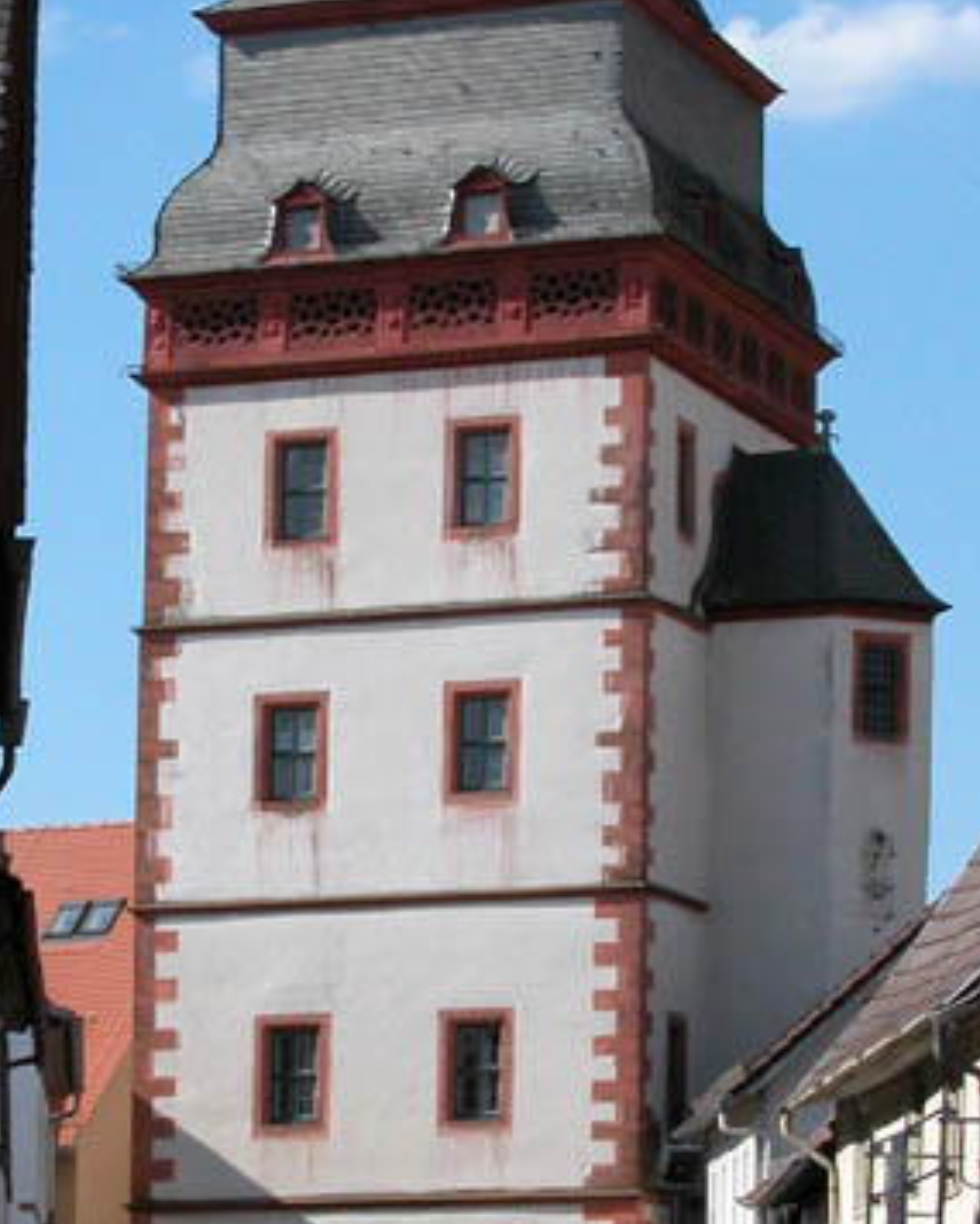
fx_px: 5907
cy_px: 605
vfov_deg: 11.8
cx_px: 352
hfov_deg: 9.5
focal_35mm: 163
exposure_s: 1/410
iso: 100
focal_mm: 16.8
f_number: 7.3
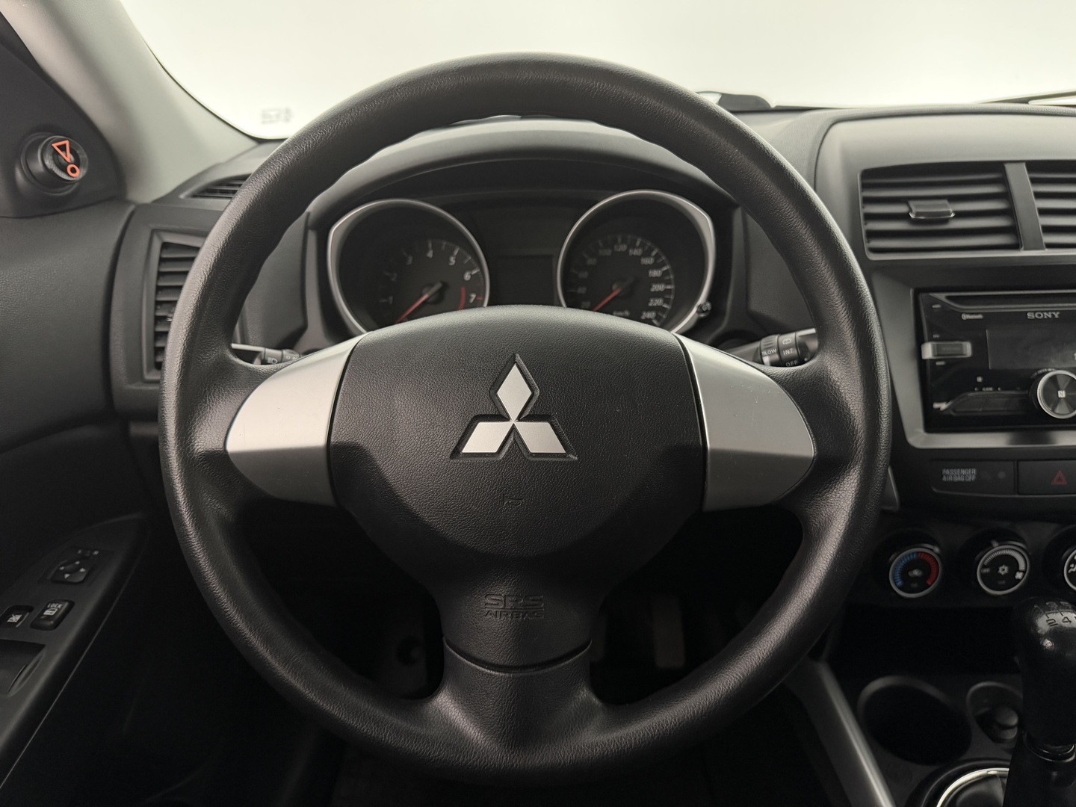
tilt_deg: -23.8
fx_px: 746
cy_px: 404
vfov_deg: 56.8
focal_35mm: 24
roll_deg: +1.7
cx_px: 538
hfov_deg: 71.6
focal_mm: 6.76
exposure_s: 1/50
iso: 640
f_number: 1.78
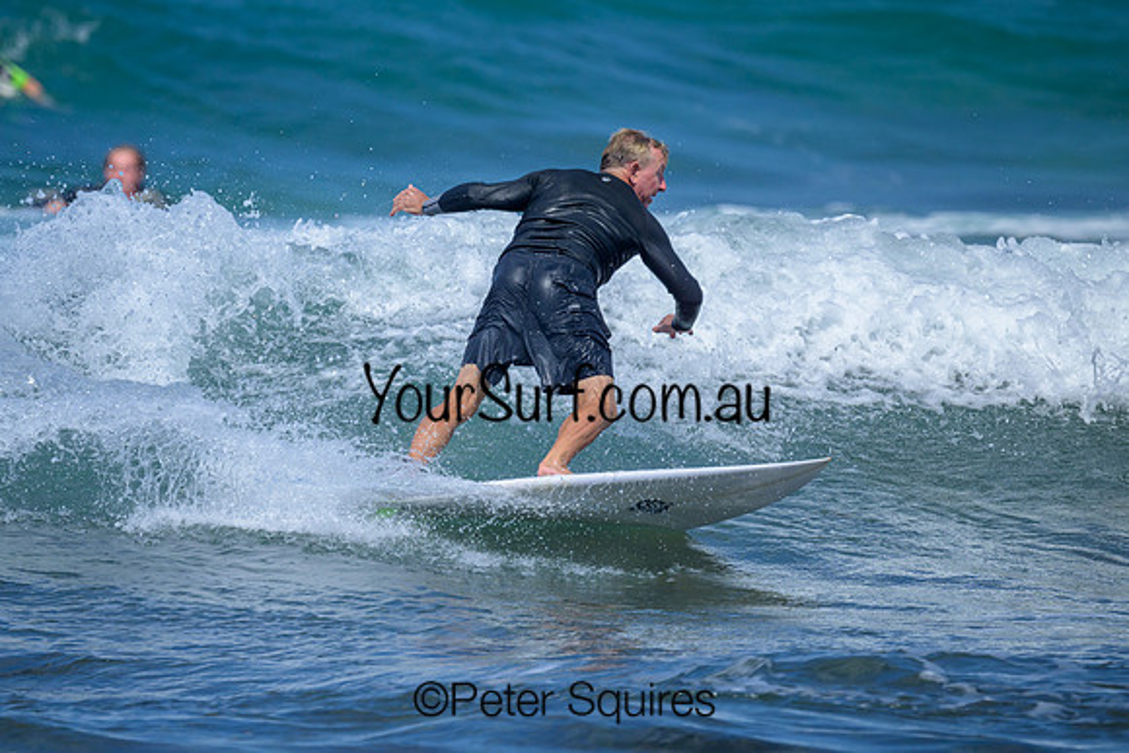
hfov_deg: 1.9
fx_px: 34242
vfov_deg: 1.3
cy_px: 403
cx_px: 362
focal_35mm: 1092
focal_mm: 800
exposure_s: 1/2500
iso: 360
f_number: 6.3
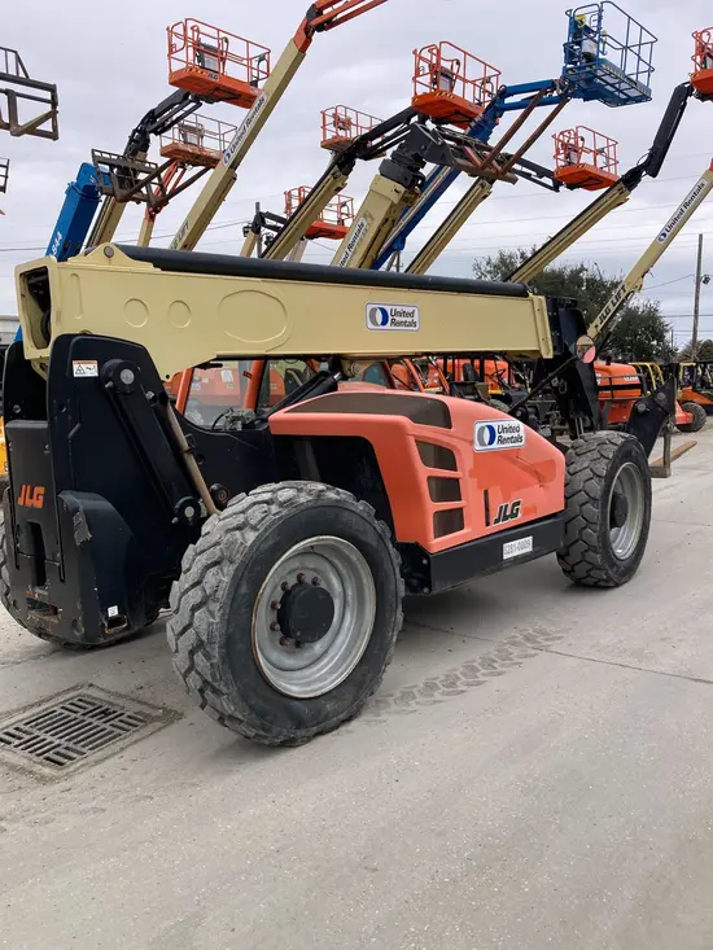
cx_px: 356
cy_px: 475
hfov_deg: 49.8
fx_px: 769
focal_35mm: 28
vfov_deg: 63.4
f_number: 1.8
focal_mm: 3.99
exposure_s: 1/1215
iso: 20
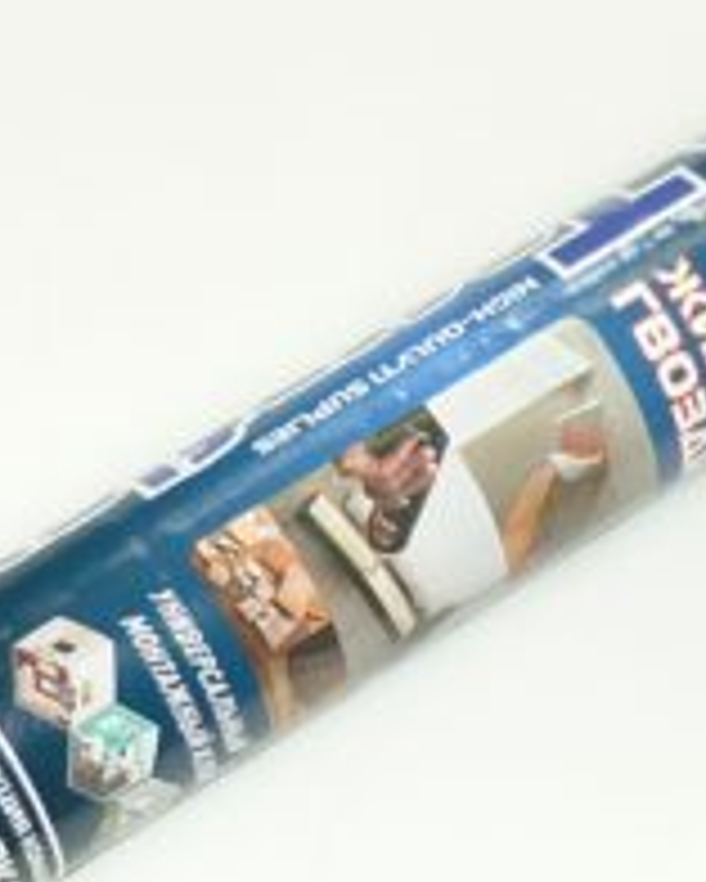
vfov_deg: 13.5
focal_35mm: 143
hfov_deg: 10.8
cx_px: 562
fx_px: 3732
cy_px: 374
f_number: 3
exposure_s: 1/30
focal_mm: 6.4
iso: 100
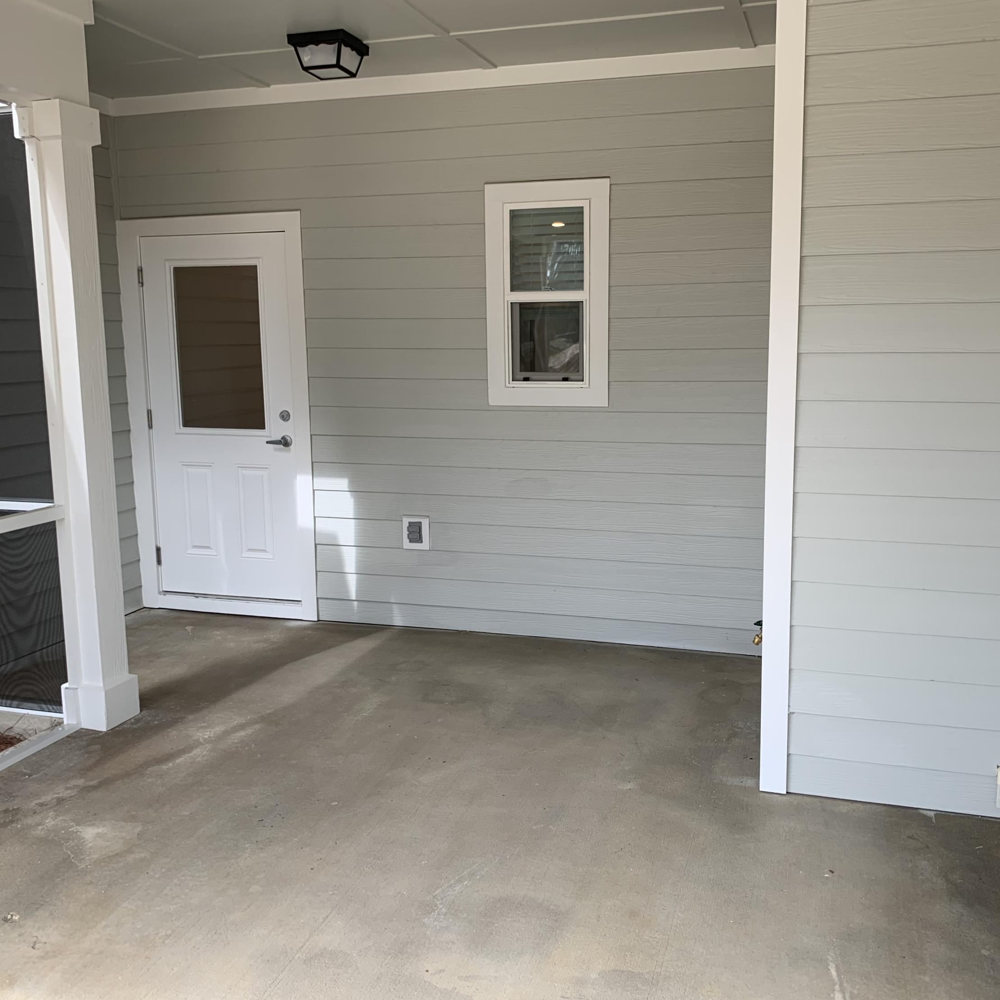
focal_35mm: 31
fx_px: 1013
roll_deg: +0.7
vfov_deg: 52.5
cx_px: 524
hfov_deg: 52.5
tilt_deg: -10.0
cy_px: 497
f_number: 1.8
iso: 25
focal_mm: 4.25
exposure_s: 1/122
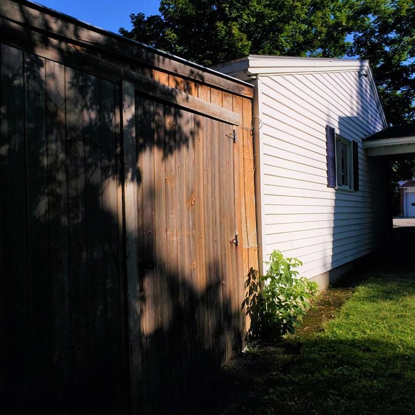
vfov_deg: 52.5
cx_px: 169
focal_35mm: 31
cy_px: 206
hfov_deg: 52.2
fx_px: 420
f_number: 2.4
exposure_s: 1/2380
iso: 50
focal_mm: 4.3
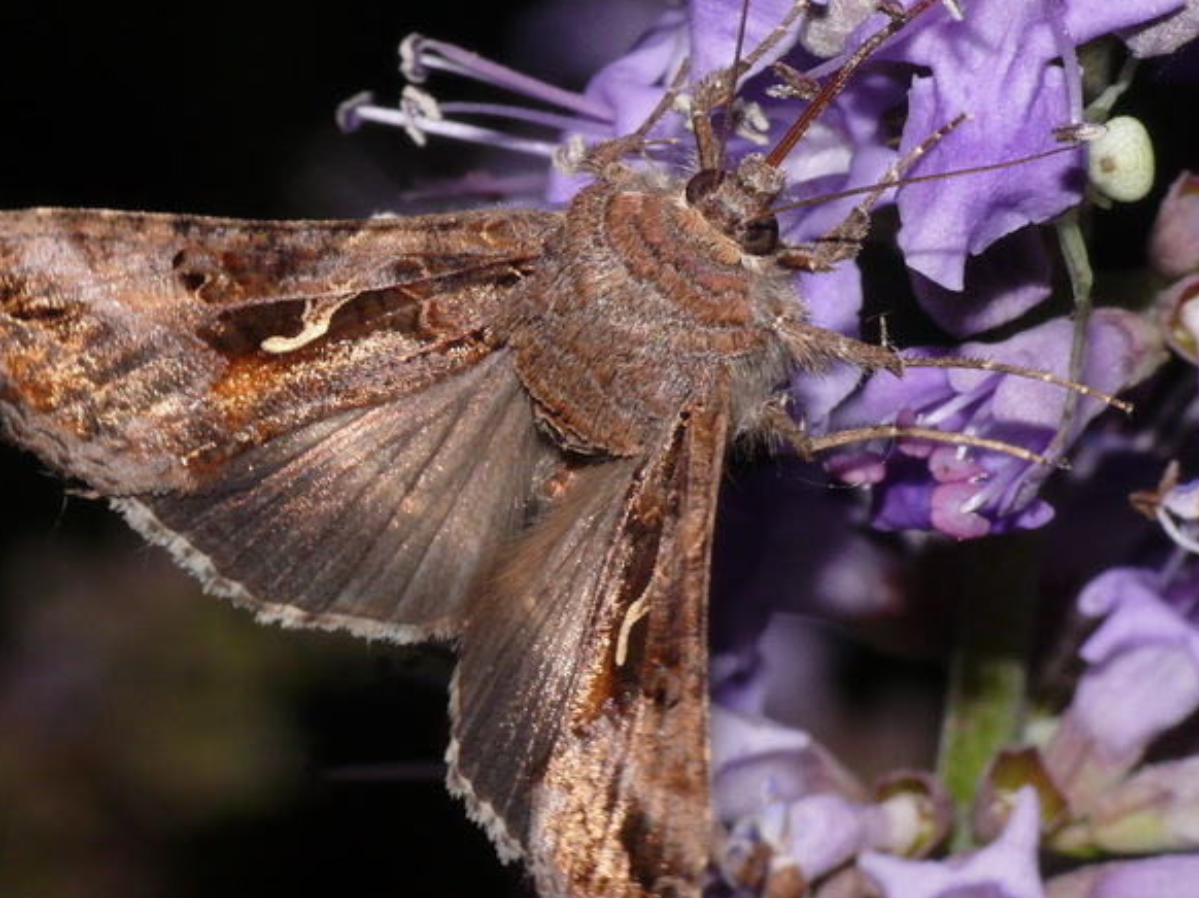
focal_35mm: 239
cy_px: 365
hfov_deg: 8.3
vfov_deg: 6.2
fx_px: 8275
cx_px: 403
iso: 200
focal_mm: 34.4
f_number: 11
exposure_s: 1/640
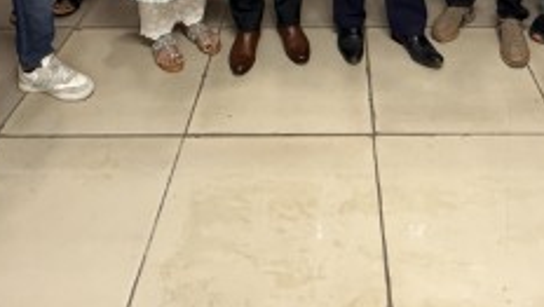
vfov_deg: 21.3
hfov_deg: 47.8
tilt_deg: -9.2
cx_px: 345
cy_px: -211
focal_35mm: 42
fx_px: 606
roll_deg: -0.6
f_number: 2.2
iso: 320
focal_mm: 2.22
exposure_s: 1/50
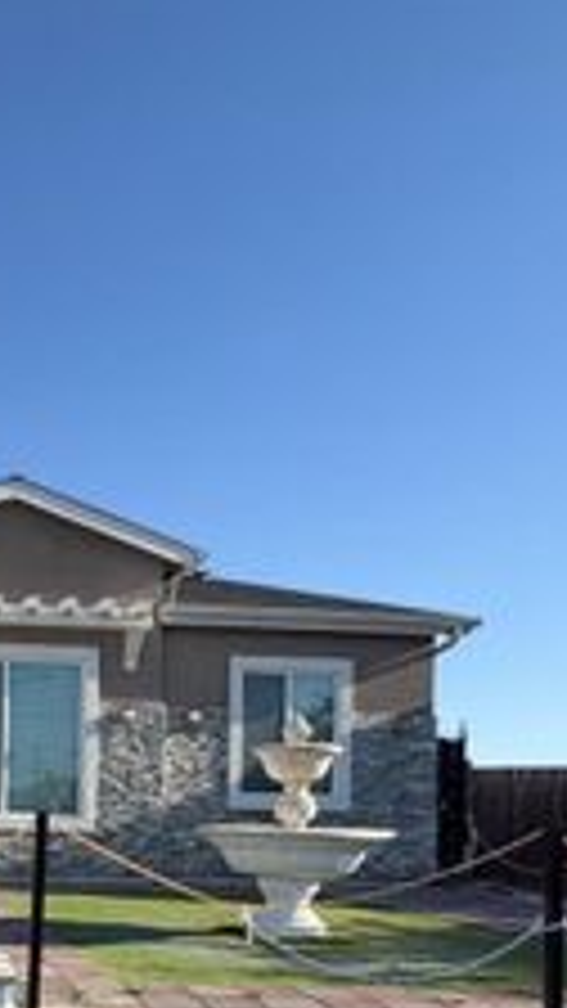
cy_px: 821
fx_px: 909
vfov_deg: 53.7
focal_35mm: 34
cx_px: -90
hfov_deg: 30.2
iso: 32
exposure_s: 1/770
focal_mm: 2.22
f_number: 2.2
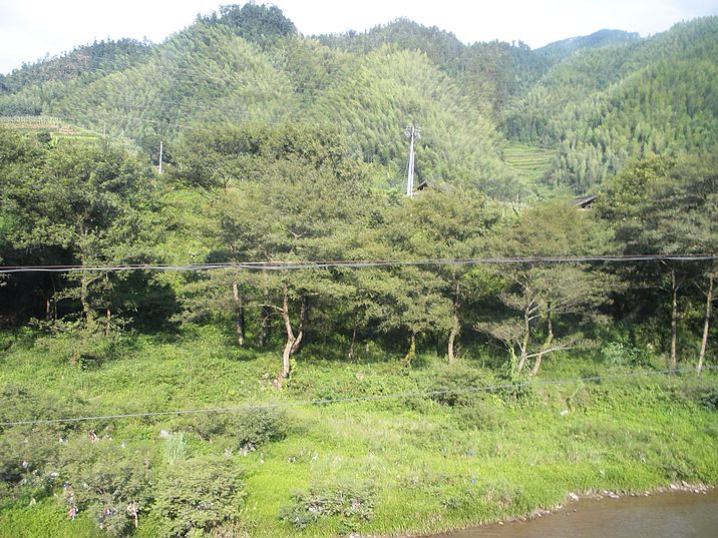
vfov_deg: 39.7
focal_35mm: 36
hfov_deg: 51.4
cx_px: 359
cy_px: 269
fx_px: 747
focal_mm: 6.3
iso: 64
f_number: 3.5
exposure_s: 1/181
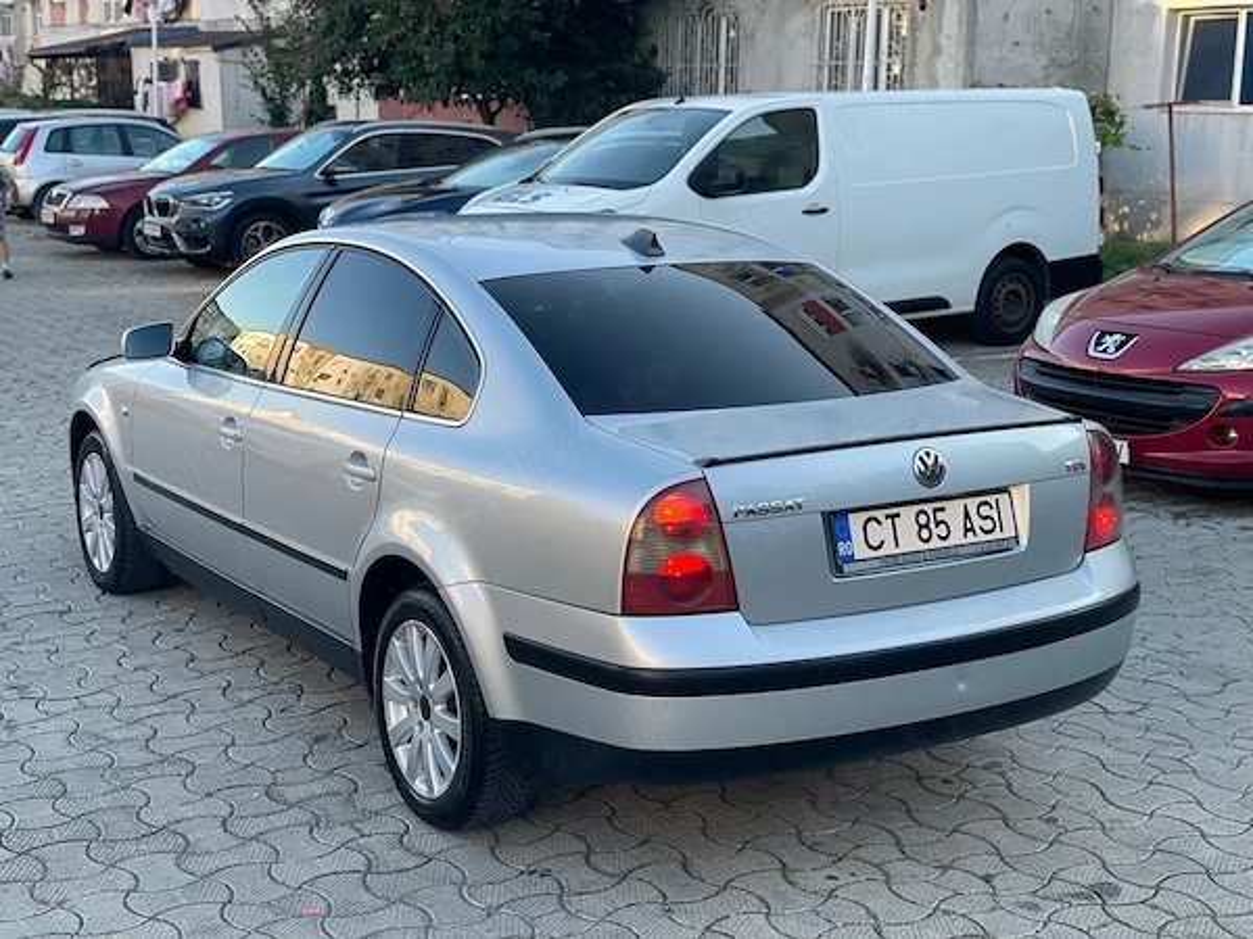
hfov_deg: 36.8
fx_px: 1882
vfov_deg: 28.0
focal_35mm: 52
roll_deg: -0.8
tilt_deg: -9.8
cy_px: 470
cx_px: 626
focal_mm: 6
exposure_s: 1/149
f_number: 2
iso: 25
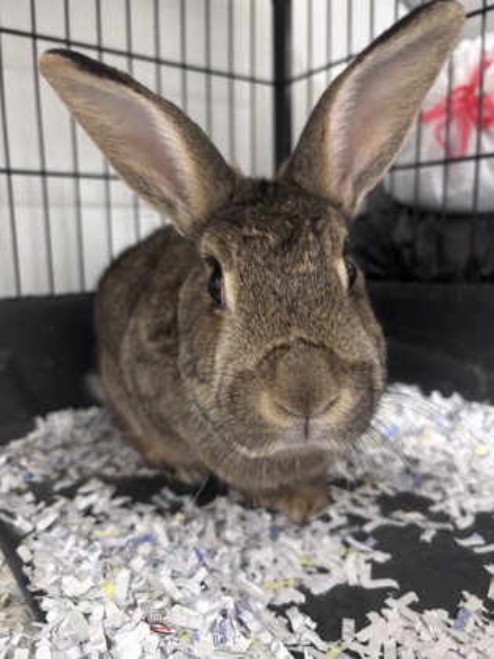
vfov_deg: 67.3
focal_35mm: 26
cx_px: 247
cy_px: 330
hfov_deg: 53.1
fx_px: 495
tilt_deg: -9.9
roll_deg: +1.6
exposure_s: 1/40
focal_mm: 5.96
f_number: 1.6
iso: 400
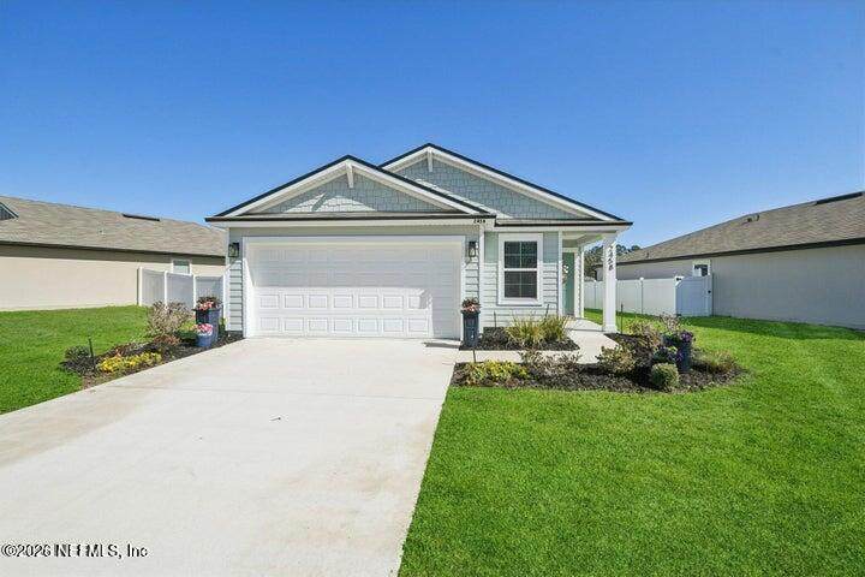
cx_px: 432
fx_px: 360
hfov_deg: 100.4
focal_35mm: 15
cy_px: 288
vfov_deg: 77.3
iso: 400
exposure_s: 1/1250
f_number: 8
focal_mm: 10
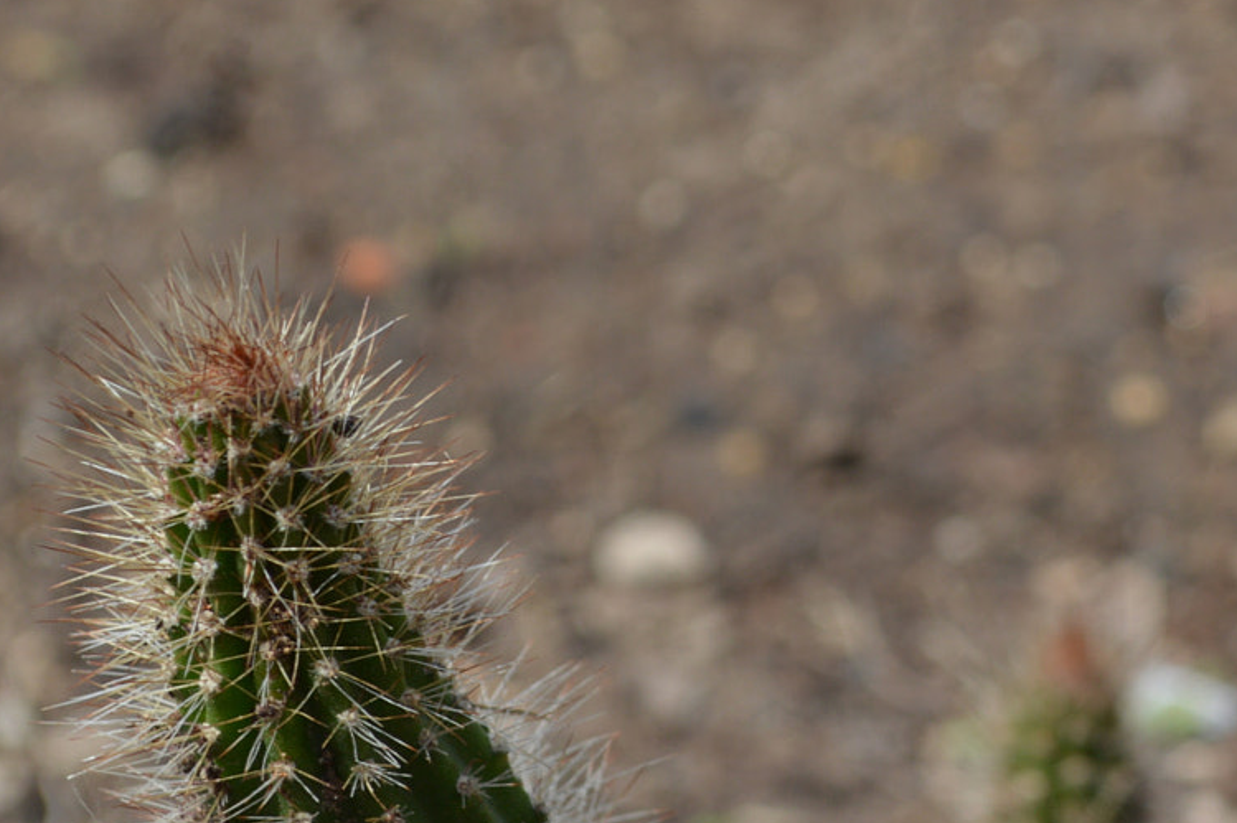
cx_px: 1258
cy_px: 364
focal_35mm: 176
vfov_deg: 7.8
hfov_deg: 11.6
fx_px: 6046
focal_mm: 55
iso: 100
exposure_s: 1/125
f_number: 8
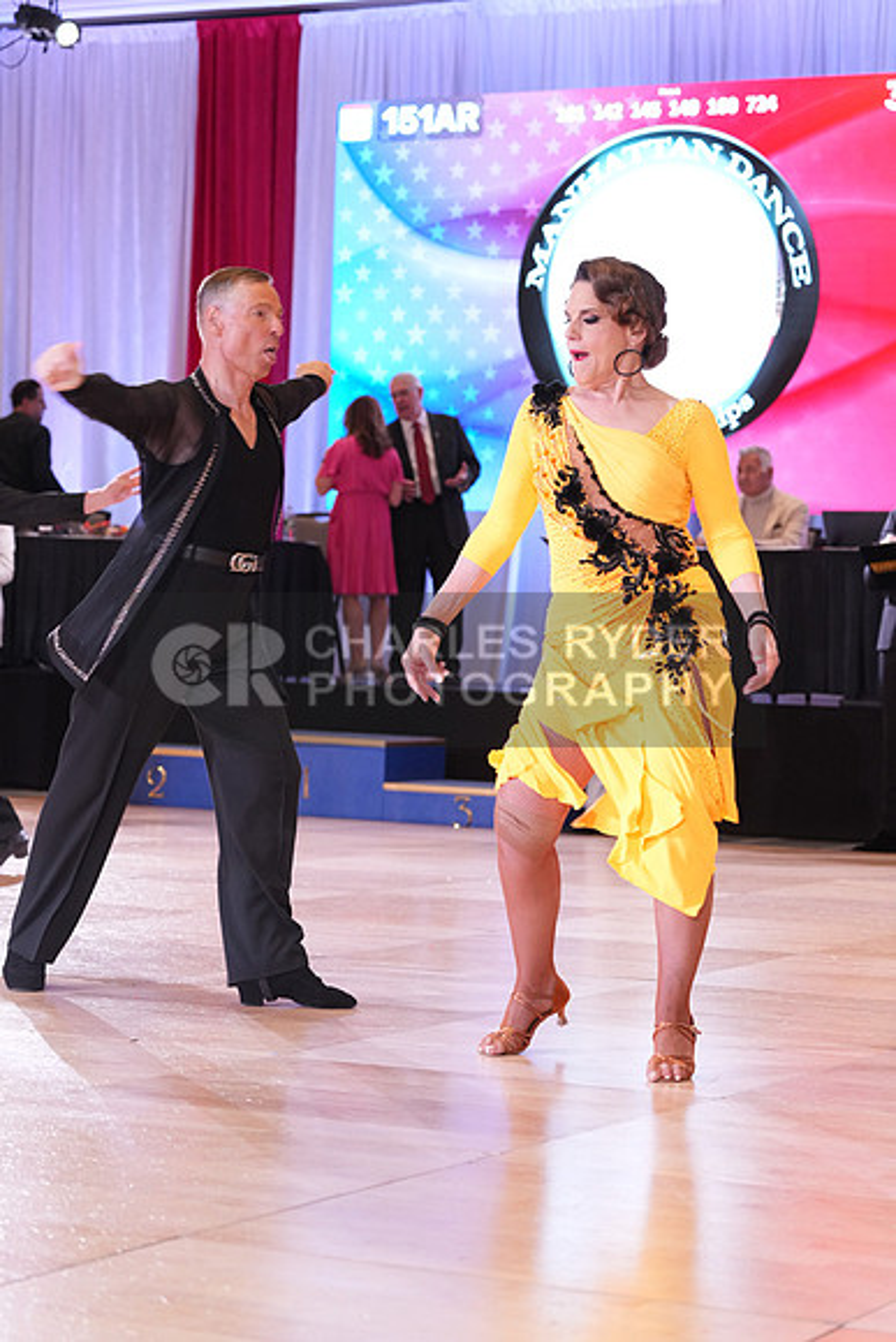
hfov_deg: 16.1
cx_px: 448
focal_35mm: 85
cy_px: 671
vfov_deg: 23.9
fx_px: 3171
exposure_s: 1/200
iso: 2500
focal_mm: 85
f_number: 4.5
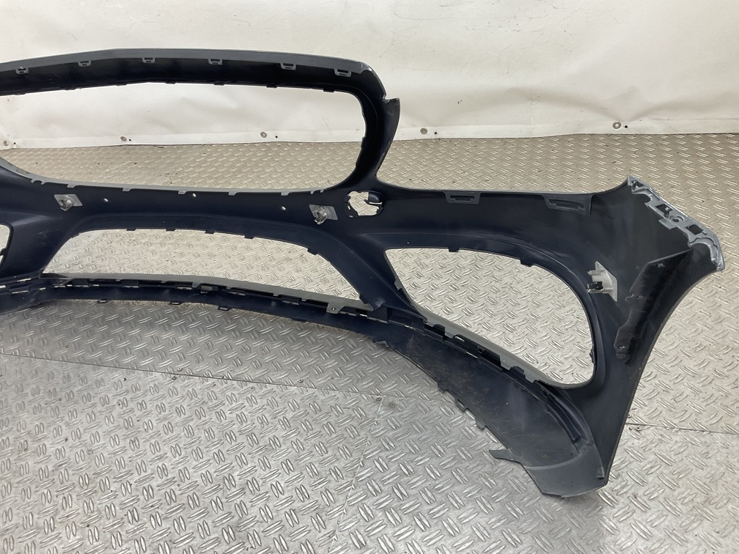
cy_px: 277
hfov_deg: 61.7
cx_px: 370
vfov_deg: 48.2
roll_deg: +7.8
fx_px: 619
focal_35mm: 29
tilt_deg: -34.7
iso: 40
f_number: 1.8
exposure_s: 1/120
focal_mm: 3
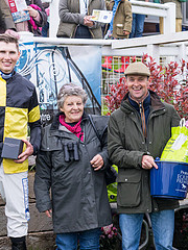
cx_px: 166
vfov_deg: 17.7
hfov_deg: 13.2
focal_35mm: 111
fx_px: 804
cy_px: 153
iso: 250
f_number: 5
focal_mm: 41
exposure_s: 1/400
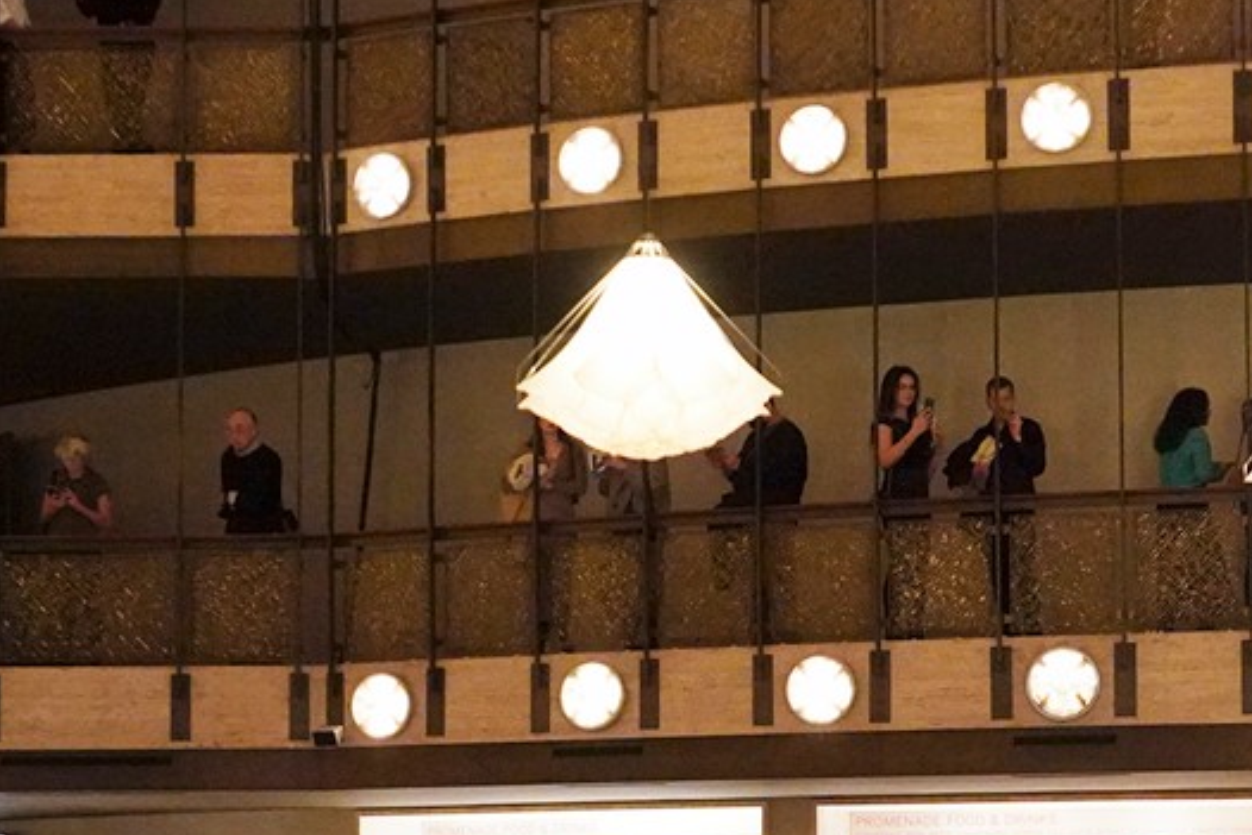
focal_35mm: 76
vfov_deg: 17.6
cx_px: 719
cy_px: 778
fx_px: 2644
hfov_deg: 26.6
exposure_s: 1/100
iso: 10000
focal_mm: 20
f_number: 2.8
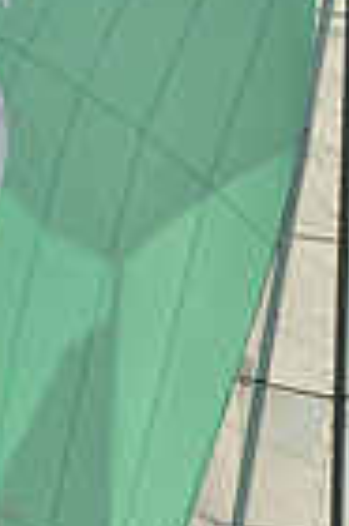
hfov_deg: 1.7
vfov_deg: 2.5
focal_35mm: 831
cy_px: 316
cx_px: 220
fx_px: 12113
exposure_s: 1/1250
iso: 400
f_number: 14
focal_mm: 200
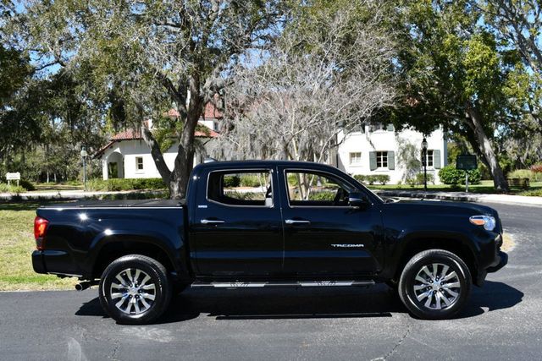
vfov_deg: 31.9
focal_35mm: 42
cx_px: 271
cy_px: 180
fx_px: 632
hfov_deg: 46.4
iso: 110
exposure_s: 1/250
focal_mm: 21
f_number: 8
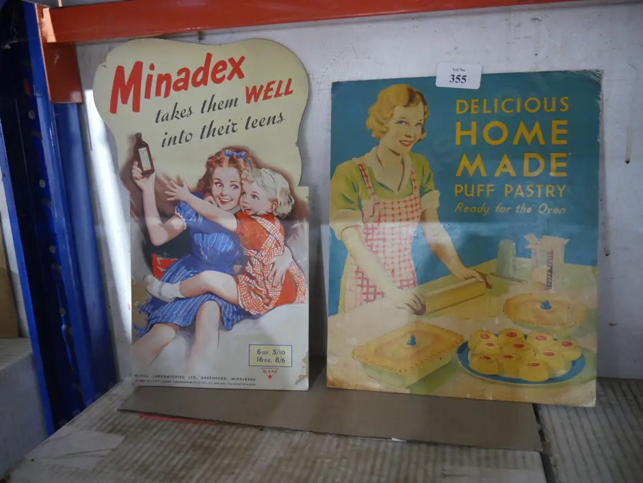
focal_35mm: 30
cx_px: 322
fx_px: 557
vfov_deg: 46.8
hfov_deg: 60.0
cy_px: 242
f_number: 3.6
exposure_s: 1/60
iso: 3200
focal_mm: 15
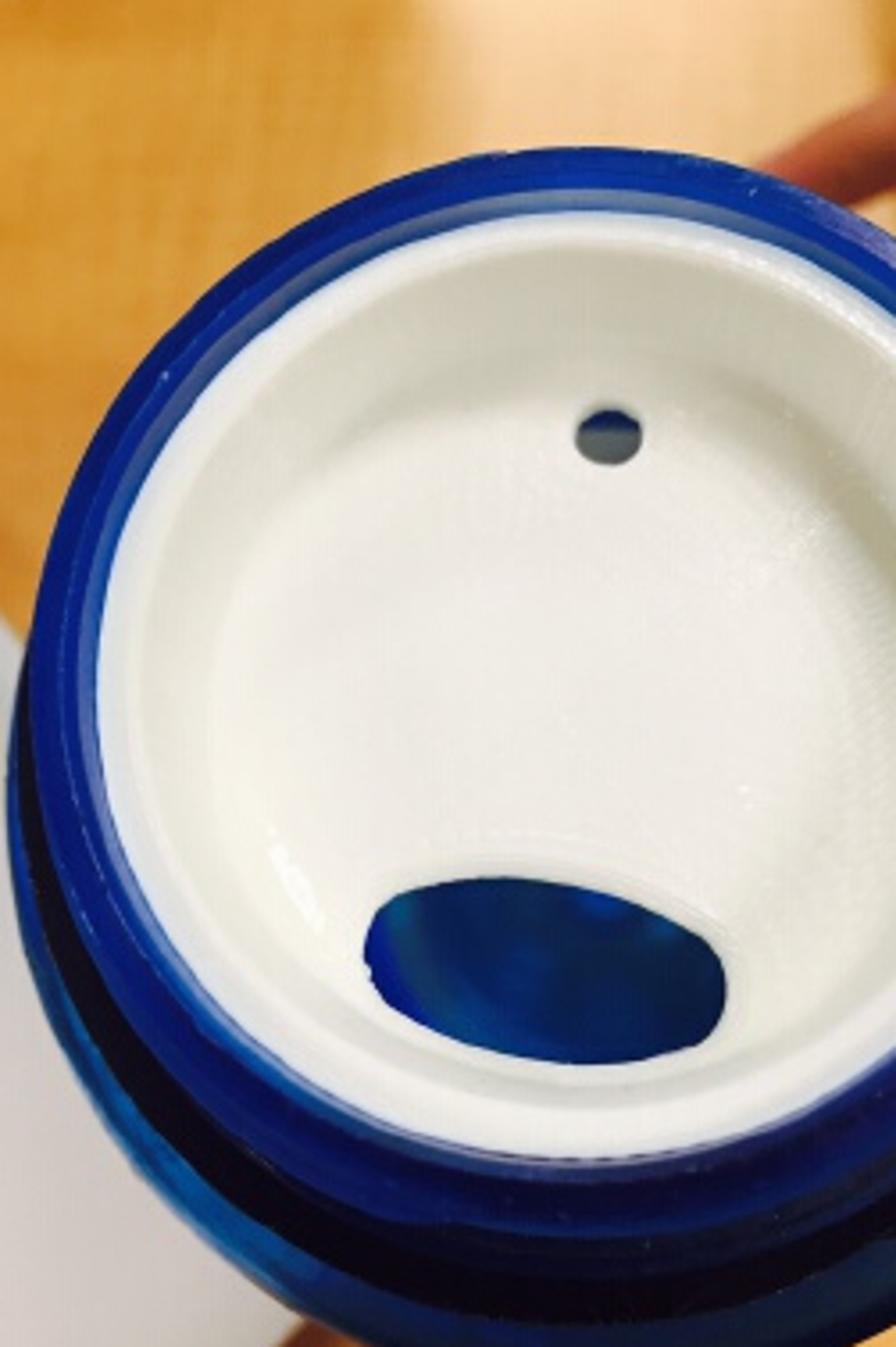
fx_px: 1196
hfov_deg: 41.0
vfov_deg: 58.7
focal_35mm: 32
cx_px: 507
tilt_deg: -74.4
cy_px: 643
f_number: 2.2
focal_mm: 4.15
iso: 100
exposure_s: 1/30
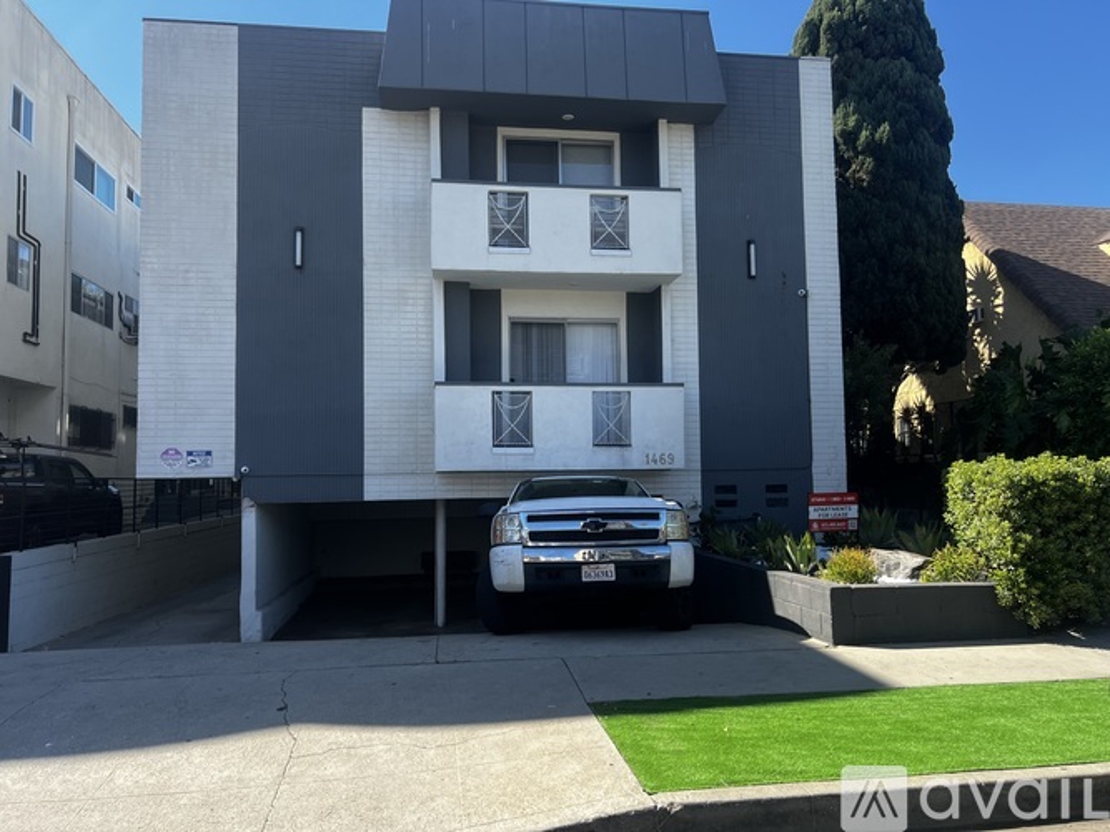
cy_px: 416
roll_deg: +1.4
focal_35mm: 26
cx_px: 555
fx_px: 834
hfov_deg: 67.3
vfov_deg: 53.0
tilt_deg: +4.9
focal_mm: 5.7
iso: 50
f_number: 1.5
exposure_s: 1/1468
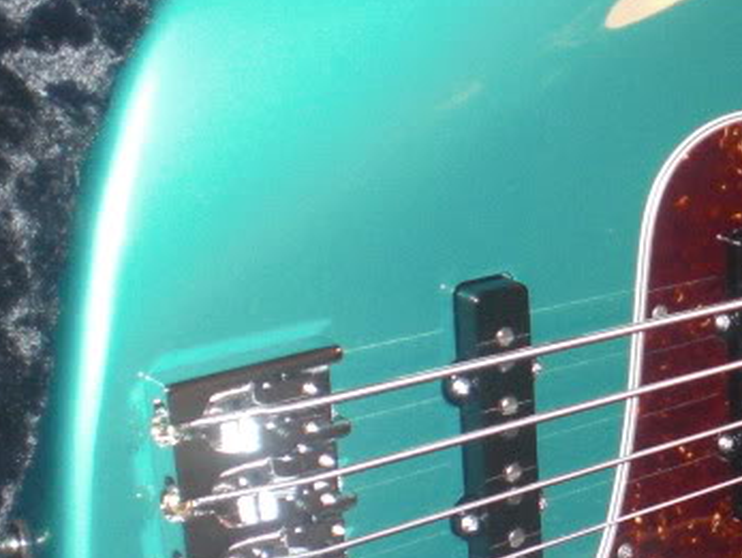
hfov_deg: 16.2
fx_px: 2403
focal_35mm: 112
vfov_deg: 13.2
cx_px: 1084
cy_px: 451
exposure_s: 1/60
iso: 200
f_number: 3.1
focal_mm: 6.3
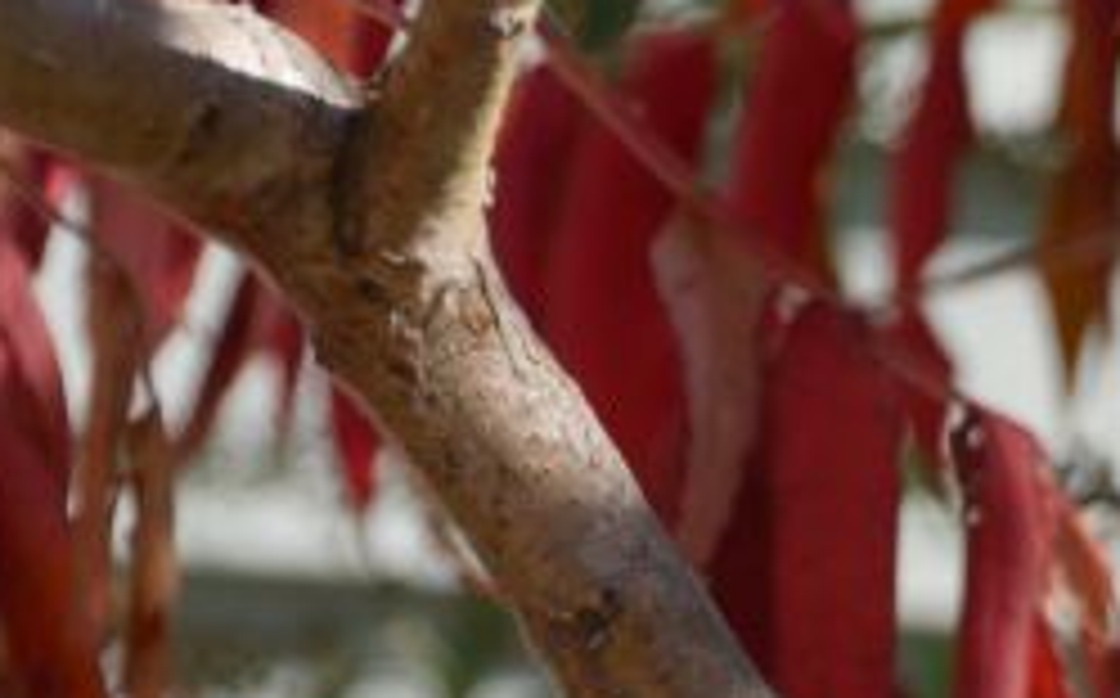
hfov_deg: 3.8
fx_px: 16861
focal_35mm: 553
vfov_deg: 2.4
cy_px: 1173
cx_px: 1628
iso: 200
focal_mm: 81
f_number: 5.4
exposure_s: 1/400
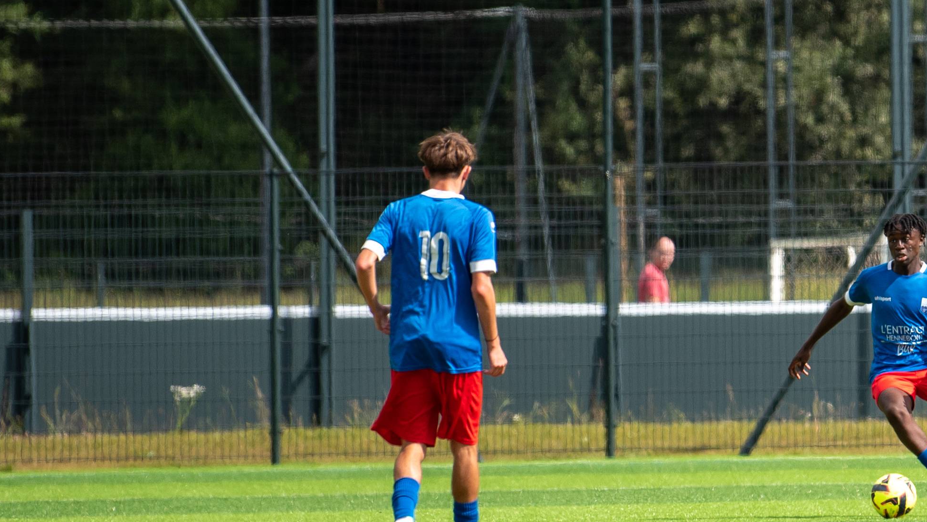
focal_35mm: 646
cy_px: 181
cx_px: 938
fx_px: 15881
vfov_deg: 1.9
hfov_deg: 3.3
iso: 180
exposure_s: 1/4000
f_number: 2.8
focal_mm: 200
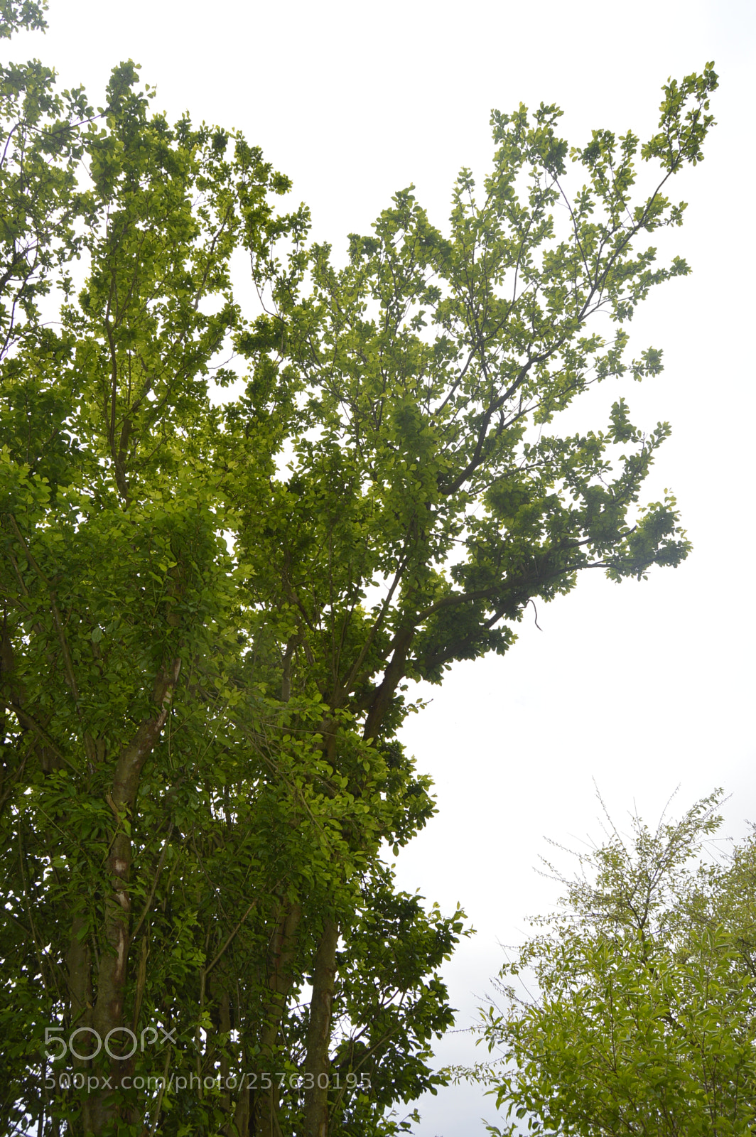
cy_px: 568
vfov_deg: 67.4
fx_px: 852
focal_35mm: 27
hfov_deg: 47.9
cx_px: 378
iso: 100
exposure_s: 1/200
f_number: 8
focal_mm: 18
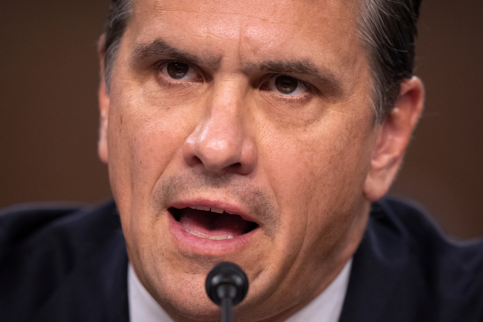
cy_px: 161
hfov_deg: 3.4
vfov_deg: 2.3
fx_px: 8049
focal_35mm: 600
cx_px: 242
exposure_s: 1/500
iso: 4000
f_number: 2.8
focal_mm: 400
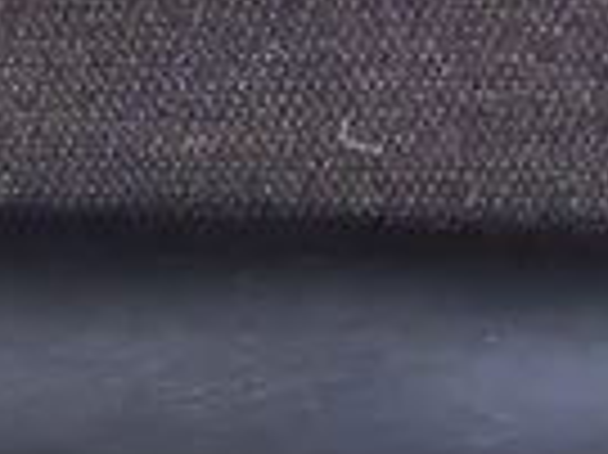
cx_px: -1392
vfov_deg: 7.2
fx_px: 3597
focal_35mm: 205
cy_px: 162
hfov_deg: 7.9
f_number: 2
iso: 400
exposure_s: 1/60
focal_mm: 2.87
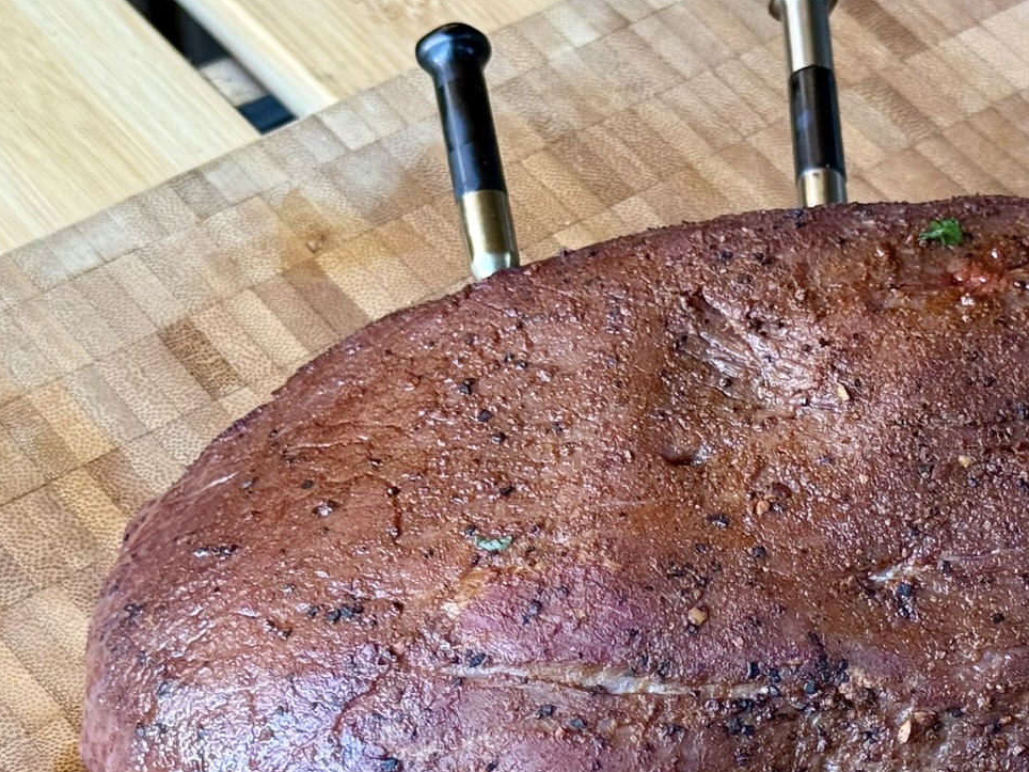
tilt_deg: -49.9
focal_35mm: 102
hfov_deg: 19.2
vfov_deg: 14.5
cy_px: 548
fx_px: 3032
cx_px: 723
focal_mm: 6.76
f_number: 1.78
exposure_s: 1/60
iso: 160
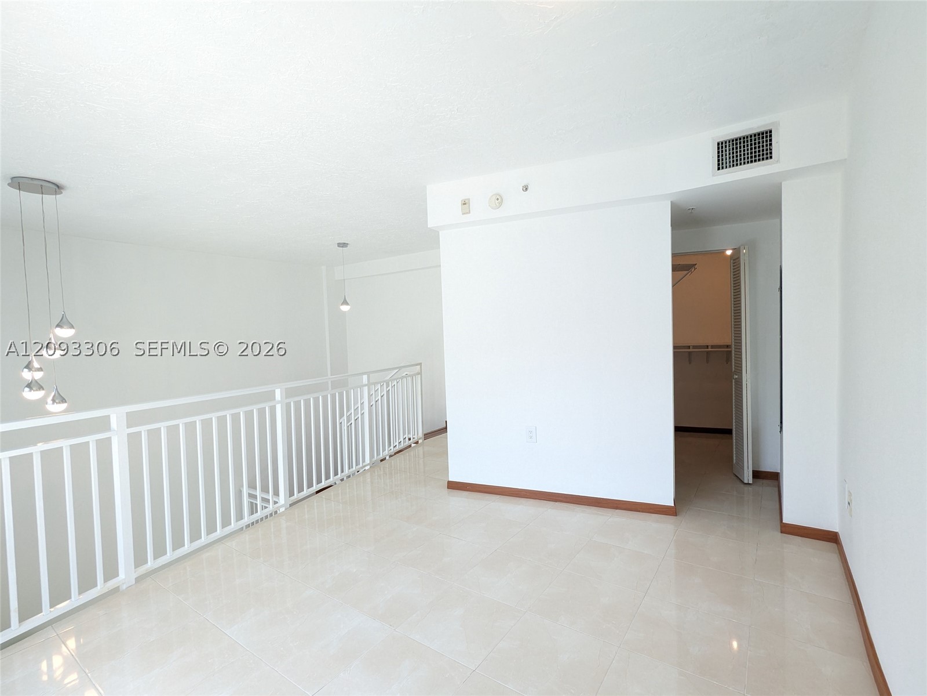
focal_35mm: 16
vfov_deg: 78.1
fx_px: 428
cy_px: 348
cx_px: 464
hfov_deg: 94.5
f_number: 2.2
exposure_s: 1/112
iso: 68
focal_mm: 2.35
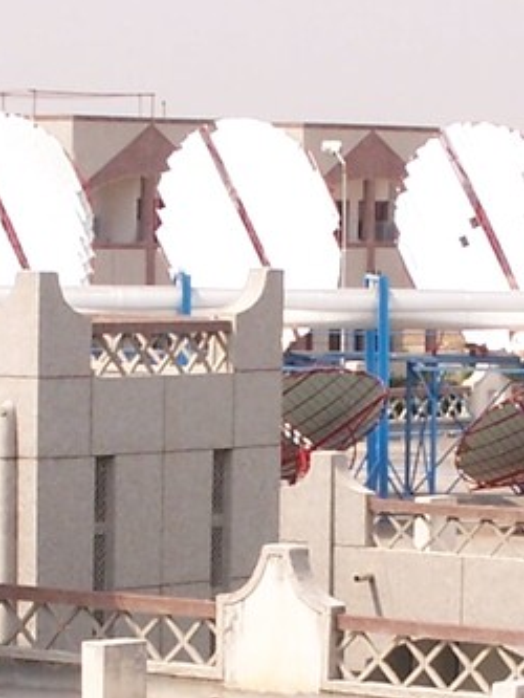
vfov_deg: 8.0
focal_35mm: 246
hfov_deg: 6.0
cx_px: 358
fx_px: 4962
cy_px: 633
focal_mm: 10.7
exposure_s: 1/250
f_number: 6.3
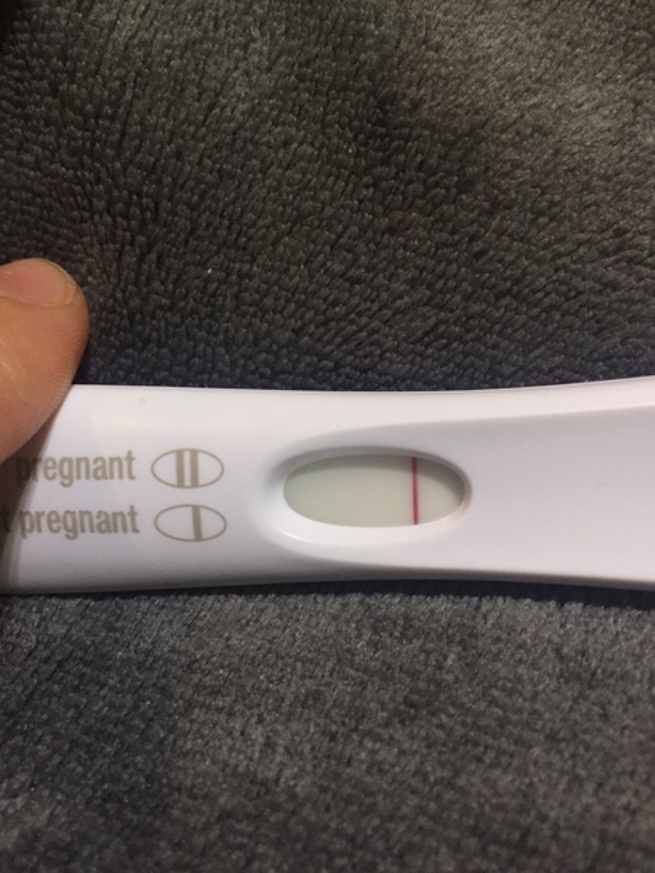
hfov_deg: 48.2
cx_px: 328
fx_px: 732
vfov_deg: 61.7
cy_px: 436
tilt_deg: -49.7
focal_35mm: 29
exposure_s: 1/33
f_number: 2.2
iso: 125
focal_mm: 4.15
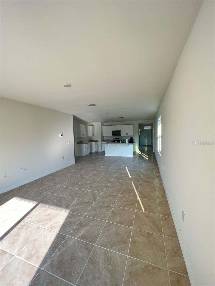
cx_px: 108
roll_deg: +1.2
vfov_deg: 106.2
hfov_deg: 89.9
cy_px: 143
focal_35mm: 13
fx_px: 108
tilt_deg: -3.0
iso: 100
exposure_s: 1/99
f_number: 1.8
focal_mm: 1.57
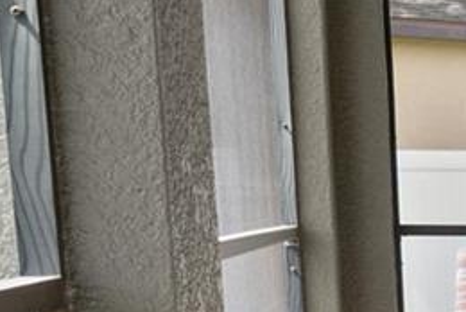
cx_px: 989
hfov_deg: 16.4
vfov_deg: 15.5
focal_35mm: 86
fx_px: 1114
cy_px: 339
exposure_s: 1/160
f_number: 4
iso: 125
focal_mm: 14
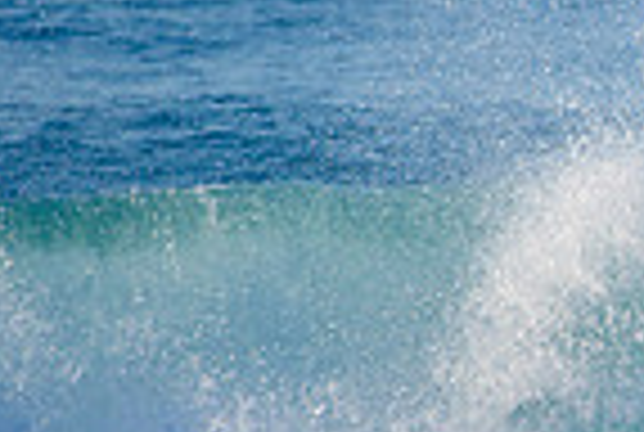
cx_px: 1247
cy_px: 281
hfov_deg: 1.0
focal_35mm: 2023
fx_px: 36264
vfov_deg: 0.7
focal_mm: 500
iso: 250
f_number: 5.6
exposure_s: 1/1600
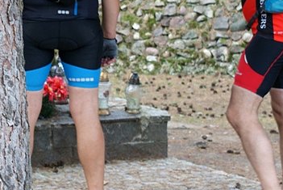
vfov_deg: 8.9
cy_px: 8
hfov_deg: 13.2
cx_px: 53
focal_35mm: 154
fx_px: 1212
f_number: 5.6
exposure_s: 1/80
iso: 250
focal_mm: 40
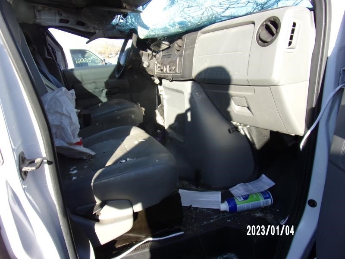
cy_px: 130
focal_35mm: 24
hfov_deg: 71.6
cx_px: 172
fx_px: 239
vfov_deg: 56.8
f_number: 3.3
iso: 80
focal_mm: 4.3
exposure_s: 1/210
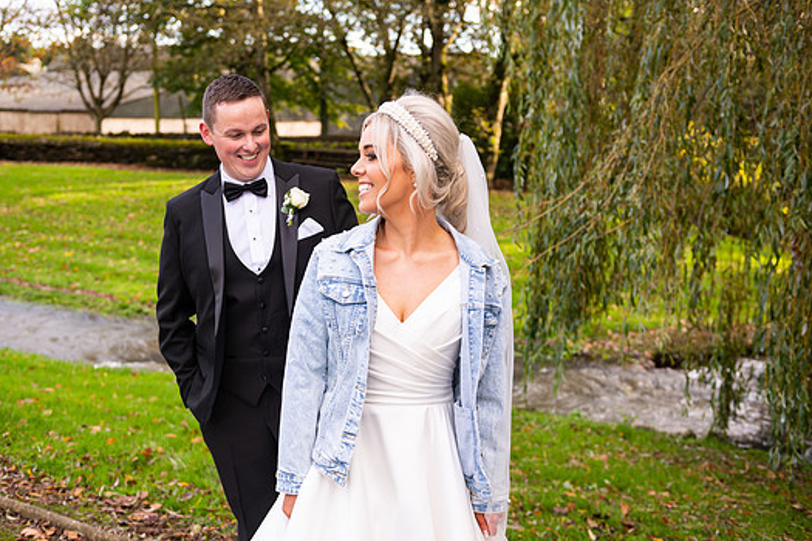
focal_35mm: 42
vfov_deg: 31.9
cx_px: 393
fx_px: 947
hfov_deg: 46.4
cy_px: 262
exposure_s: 1/160
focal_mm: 38
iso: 160
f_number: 3.5
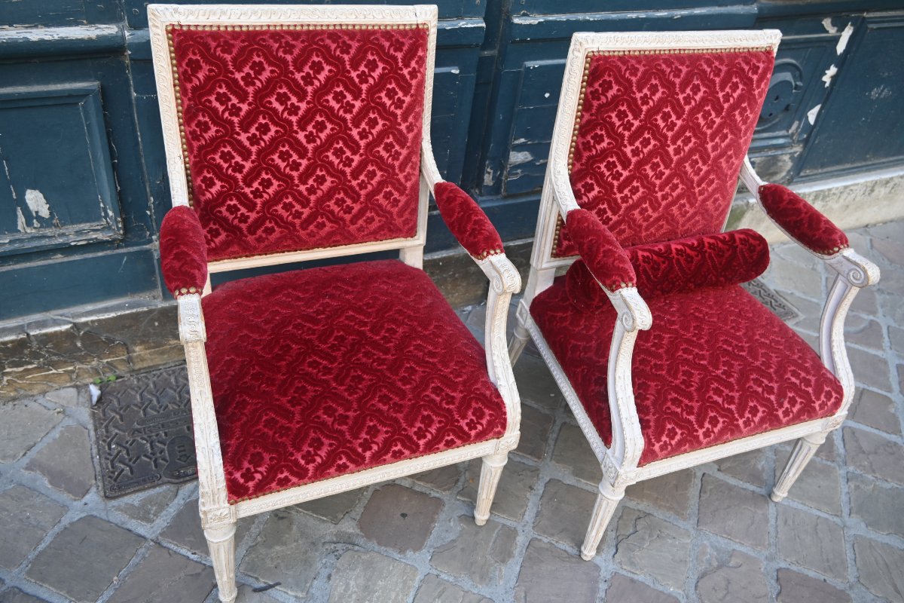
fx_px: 734
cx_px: 452
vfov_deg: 44.6
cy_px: 302
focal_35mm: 29
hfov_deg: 63.2
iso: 400
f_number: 4
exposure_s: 1/250
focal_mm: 19.5
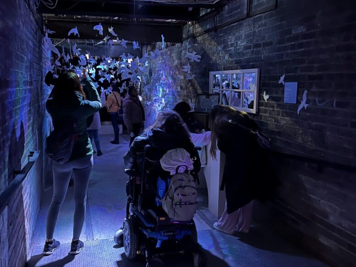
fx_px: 350
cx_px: 151
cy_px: 136
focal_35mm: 34
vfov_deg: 41.8
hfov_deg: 53.8
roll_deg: -0.1
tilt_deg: -8.4
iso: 1250
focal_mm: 5.1
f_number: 1.6
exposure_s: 1/15
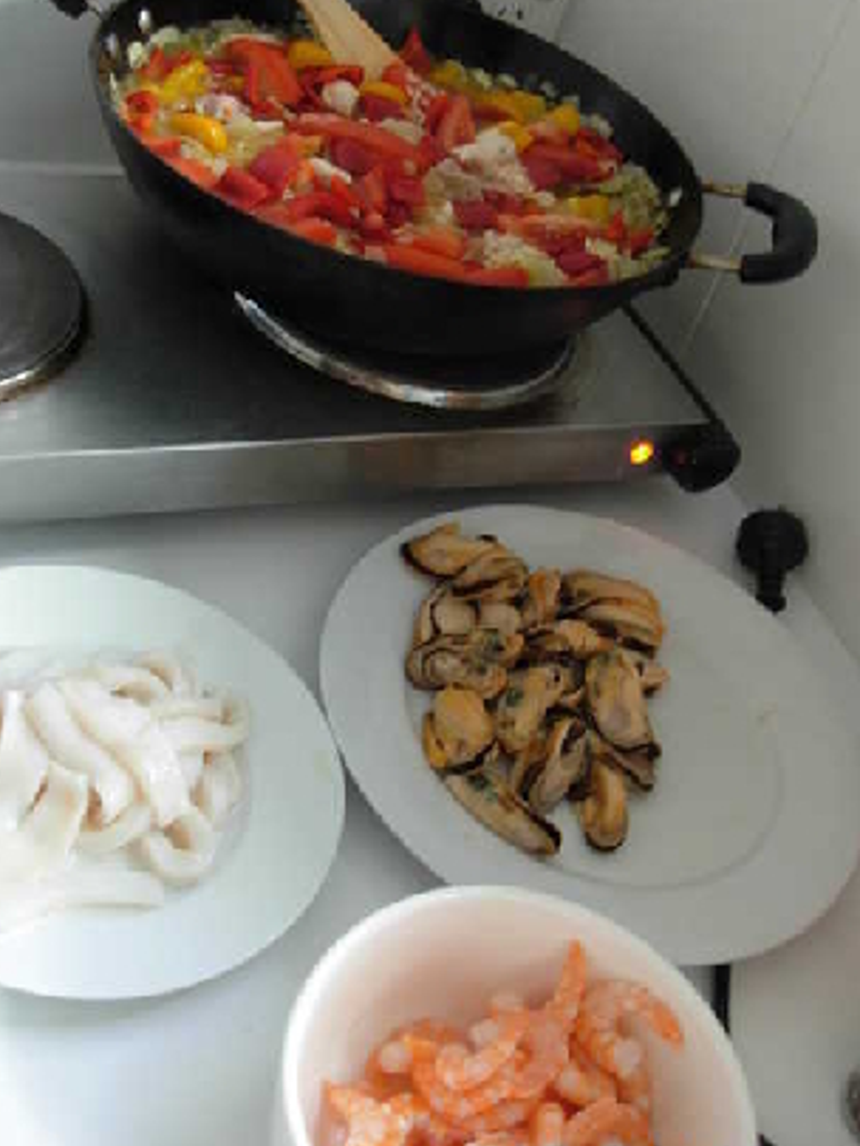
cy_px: 515
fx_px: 1490
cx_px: 359
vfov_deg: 42.0
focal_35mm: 45
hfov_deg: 32.1
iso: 158
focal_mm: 6.3
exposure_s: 1/4
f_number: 2.9
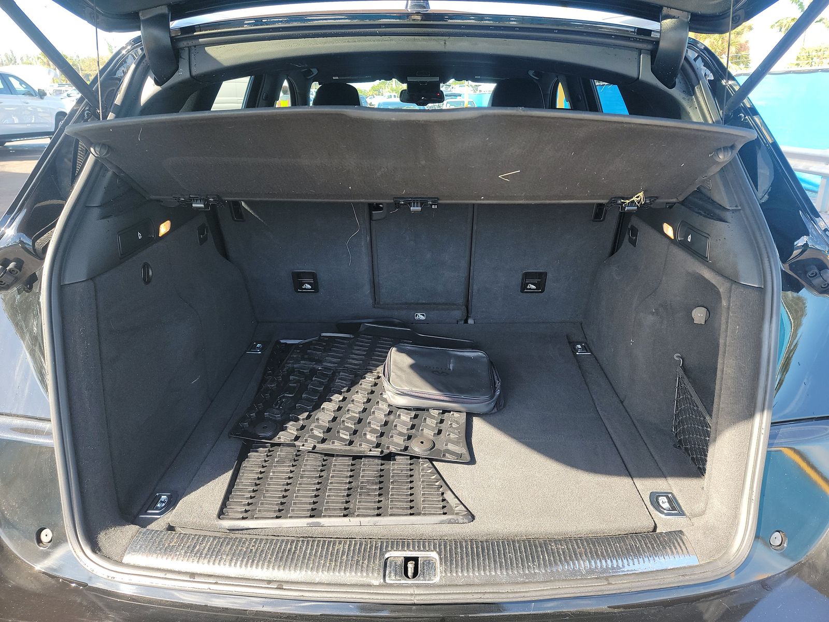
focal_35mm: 24
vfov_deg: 56.8
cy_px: 311
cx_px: 414
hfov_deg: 71.6
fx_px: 575
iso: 86
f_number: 1.8
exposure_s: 1/119
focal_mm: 6.7
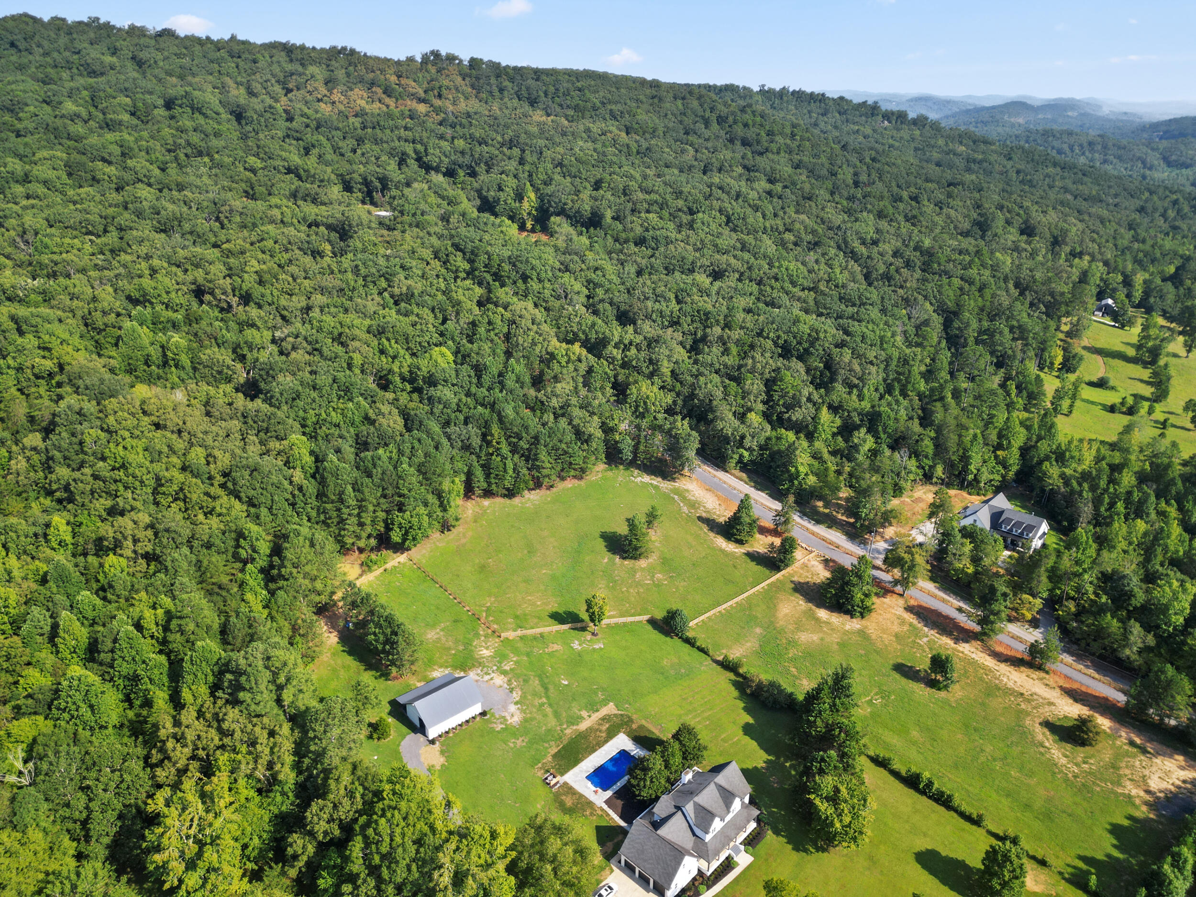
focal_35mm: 24
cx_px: 598
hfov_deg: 71.6
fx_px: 829
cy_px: 448
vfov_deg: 56.8
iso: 110
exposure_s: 1/30
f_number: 1.7
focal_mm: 6.72
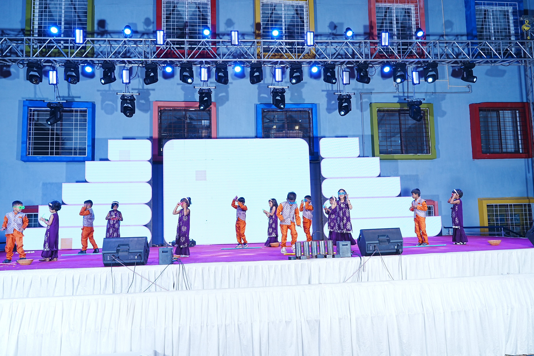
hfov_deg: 61.9
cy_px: 178
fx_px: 445
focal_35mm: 30
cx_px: 267
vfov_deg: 43.6
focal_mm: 30
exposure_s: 1/160
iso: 400
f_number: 5.6
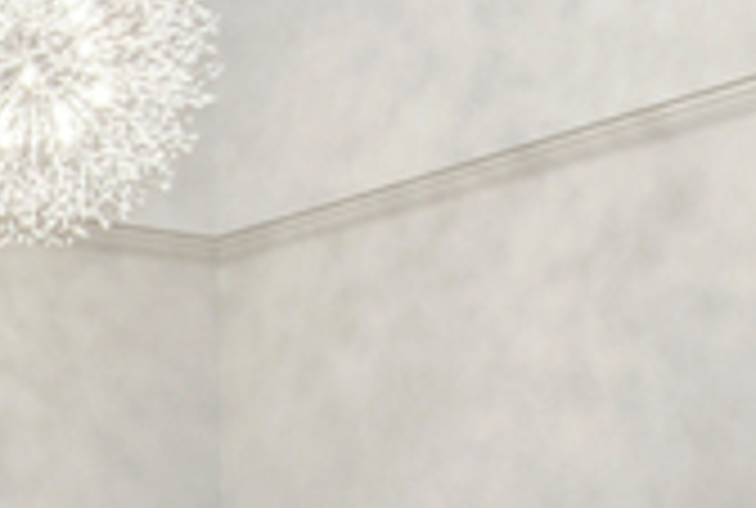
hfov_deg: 22.5
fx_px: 1684
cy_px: 611
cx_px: -236
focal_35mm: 80
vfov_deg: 16.5
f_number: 11
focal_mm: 12
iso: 200
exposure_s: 1/5
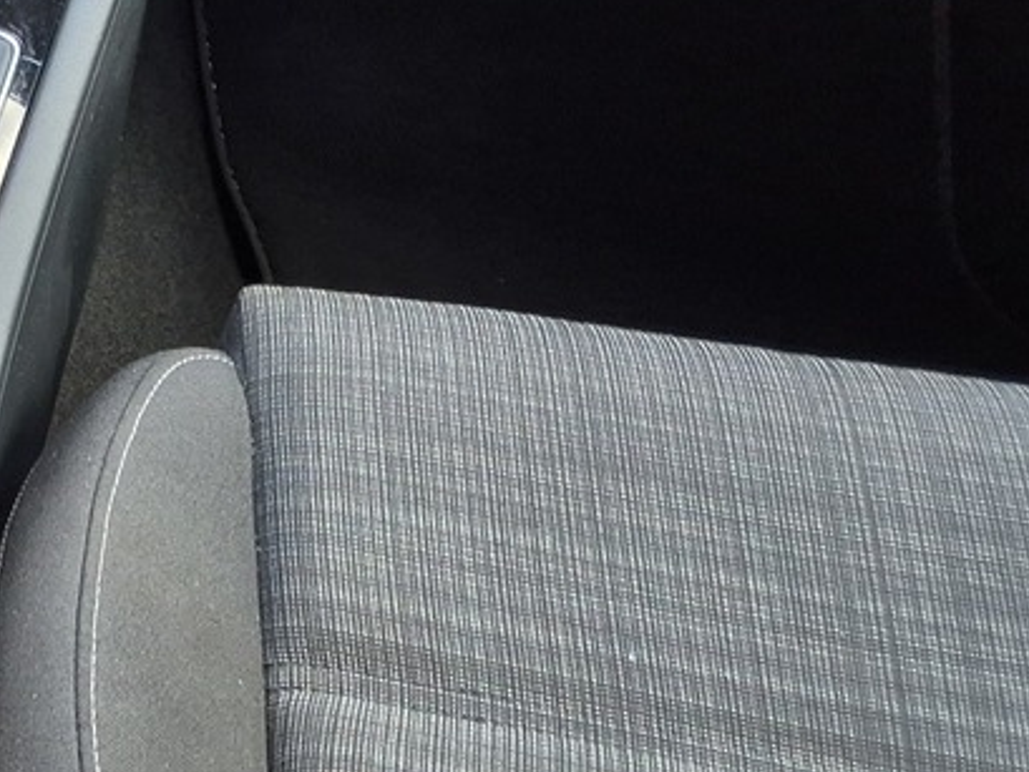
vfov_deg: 15.6
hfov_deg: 17.5
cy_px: -256
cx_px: -850
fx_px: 2676
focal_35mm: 90
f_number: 1.8
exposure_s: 1/180
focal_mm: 5.4
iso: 160
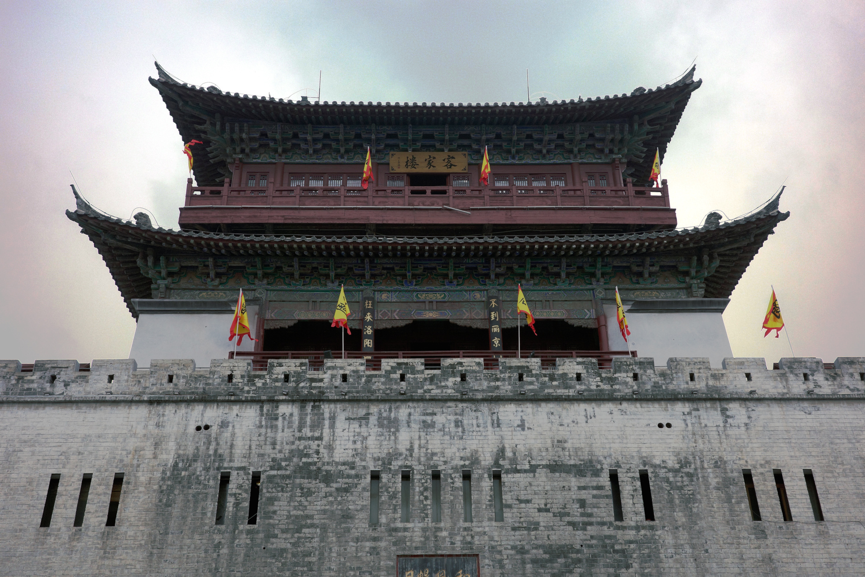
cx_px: 432
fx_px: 961
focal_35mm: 40
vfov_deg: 33.4
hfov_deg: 48.5
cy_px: 288
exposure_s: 1/400
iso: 200
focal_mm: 26
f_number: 5
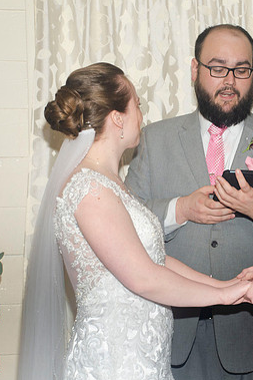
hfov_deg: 12.4
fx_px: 1158
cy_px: 191
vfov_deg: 18.6
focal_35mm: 110
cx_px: 238
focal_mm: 48
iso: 400
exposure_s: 1/80
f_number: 4.8
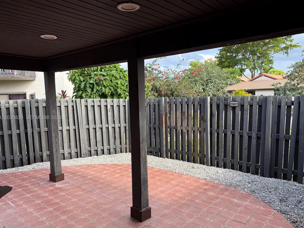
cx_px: 162
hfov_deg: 67.2
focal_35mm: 26
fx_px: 228
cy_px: 118
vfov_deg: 53.1
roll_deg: +1.0
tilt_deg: -5.5
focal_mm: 6.76
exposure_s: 1/858
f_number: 1.78
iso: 80
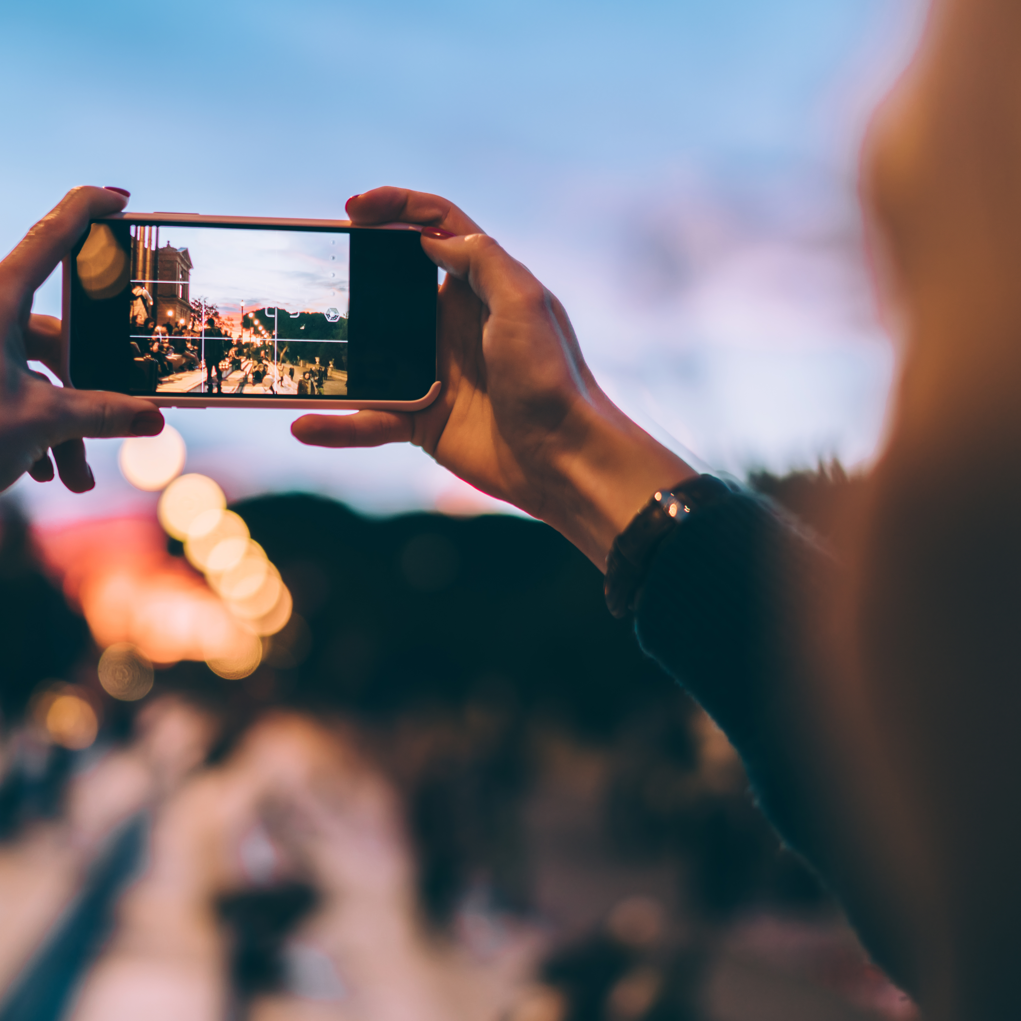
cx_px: 384
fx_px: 1502
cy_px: 512
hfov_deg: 37.3
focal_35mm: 45
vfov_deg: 37.6
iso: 320
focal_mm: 35
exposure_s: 1/125
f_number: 1.4
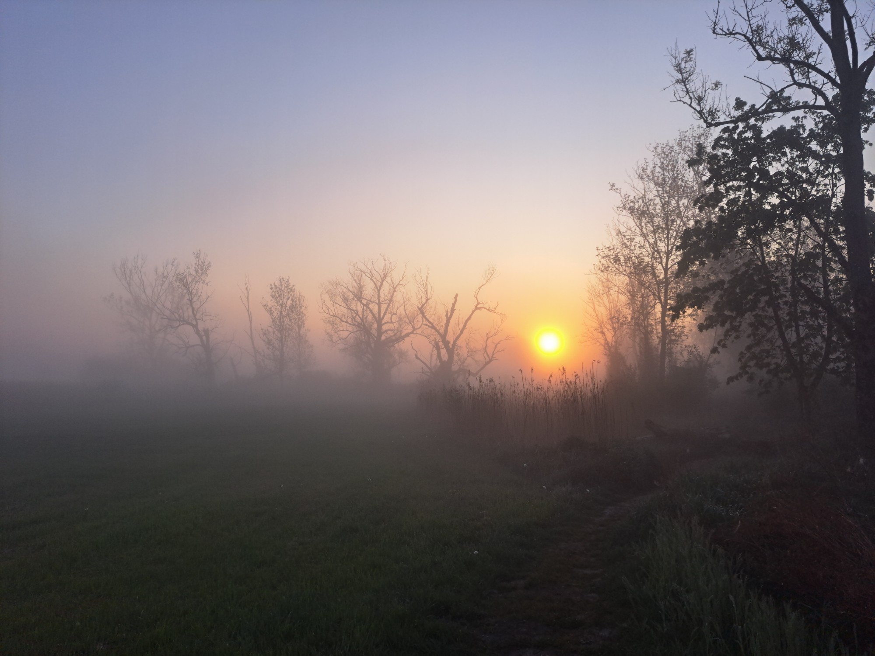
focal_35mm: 24
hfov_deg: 71.6
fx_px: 607
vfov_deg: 56.8
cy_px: 328
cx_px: 438
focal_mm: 5.23
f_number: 1.8
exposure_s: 1/576
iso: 50
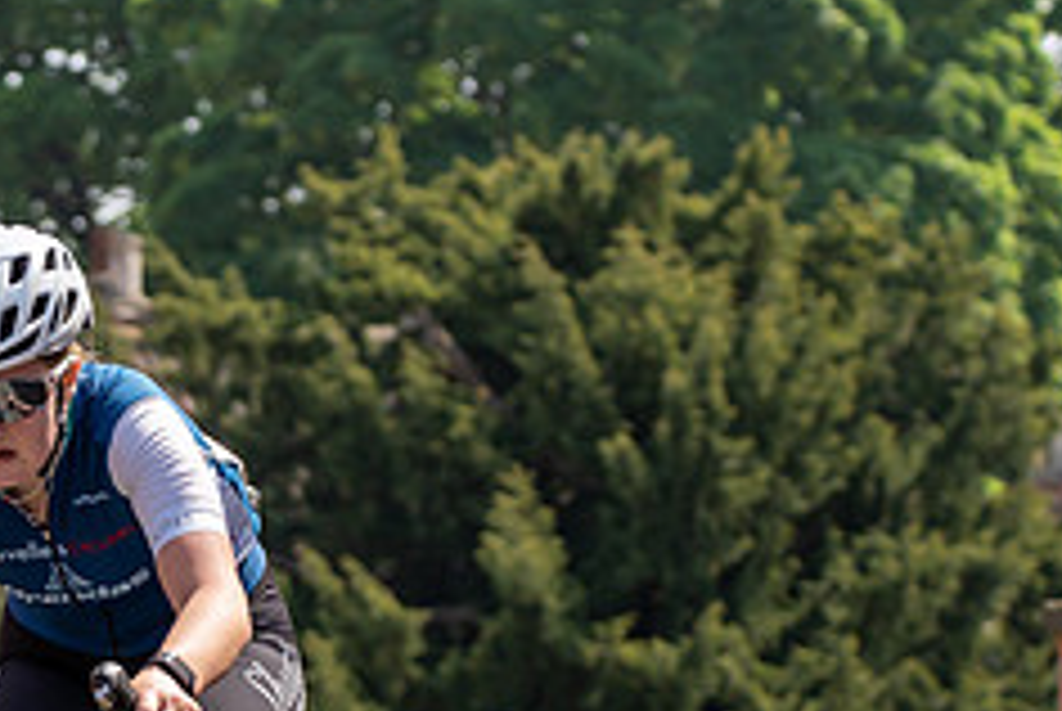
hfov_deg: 8.3
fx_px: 7295
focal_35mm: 247
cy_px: 635
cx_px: 66
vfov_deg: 5.6
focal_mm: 72
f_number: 3.5
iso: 160
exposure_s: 1/2500
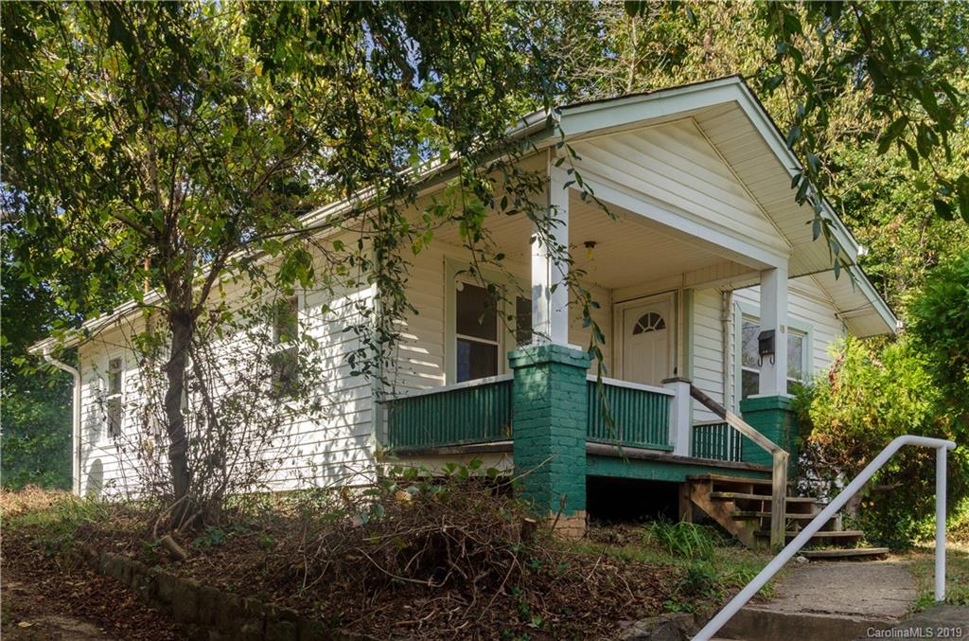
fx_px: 886
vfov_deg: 39.8
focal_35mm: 33
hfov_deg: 57.3
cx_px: 484
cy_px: 320
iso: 320
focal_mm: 22
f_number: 10
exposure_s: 1/200
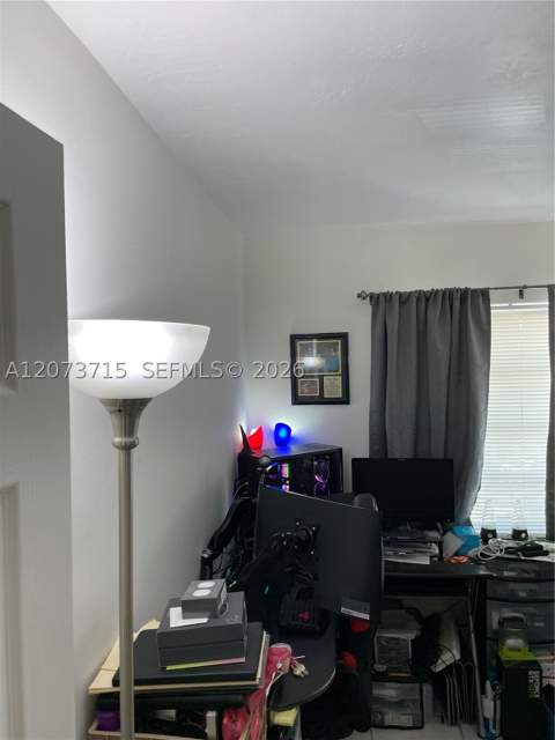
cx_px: 278
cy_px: 370
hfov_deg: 53.1
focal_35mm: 26
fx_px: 556
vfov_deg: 67.3
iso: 125
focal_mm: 4.2
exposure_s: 1/121
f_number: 1.6
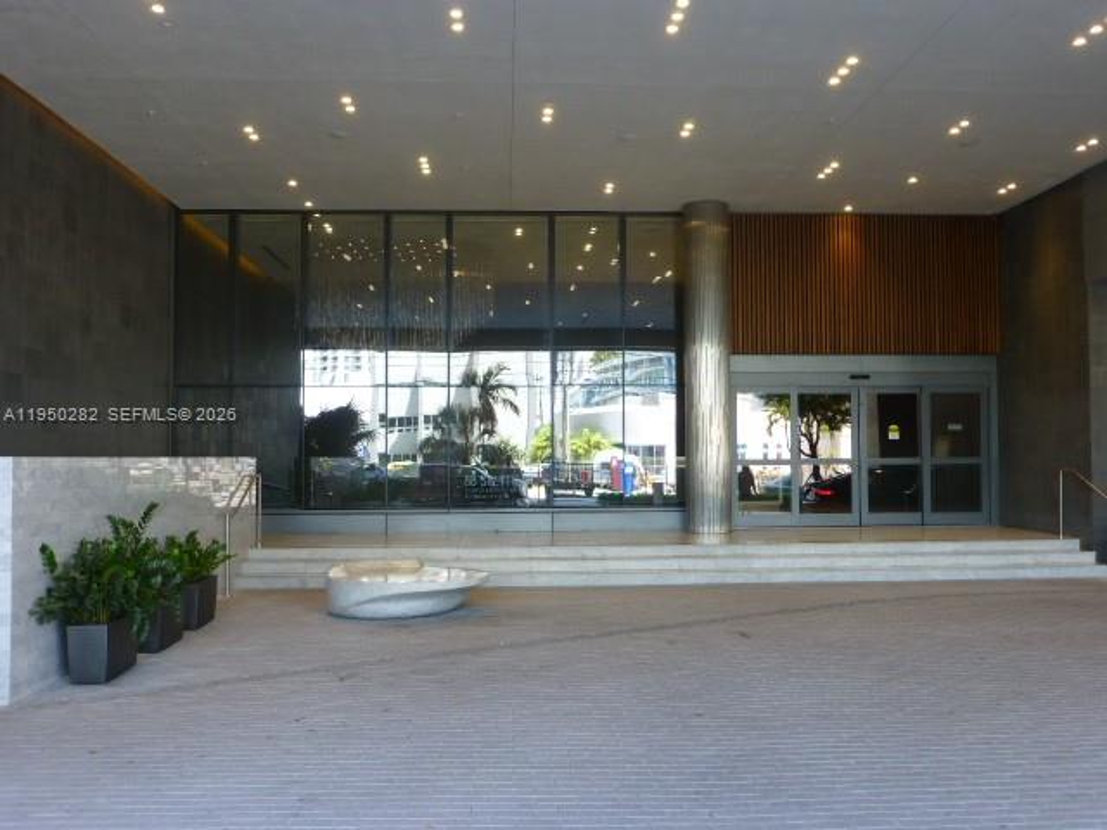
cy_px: 415
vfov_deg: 41.8
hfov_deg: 54.0
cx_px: 554
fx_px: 1087
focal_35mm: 34
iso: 200
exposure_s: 1/60
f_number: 3.7
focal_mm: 6.1
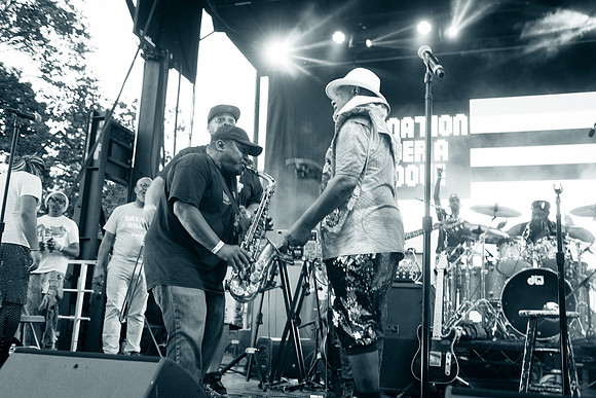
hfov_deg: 53.1
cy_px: 199
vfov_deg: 36.9
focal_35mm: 36
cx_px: 298
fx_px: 596
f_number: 4
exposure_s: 1/125
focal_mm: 36
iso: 2500
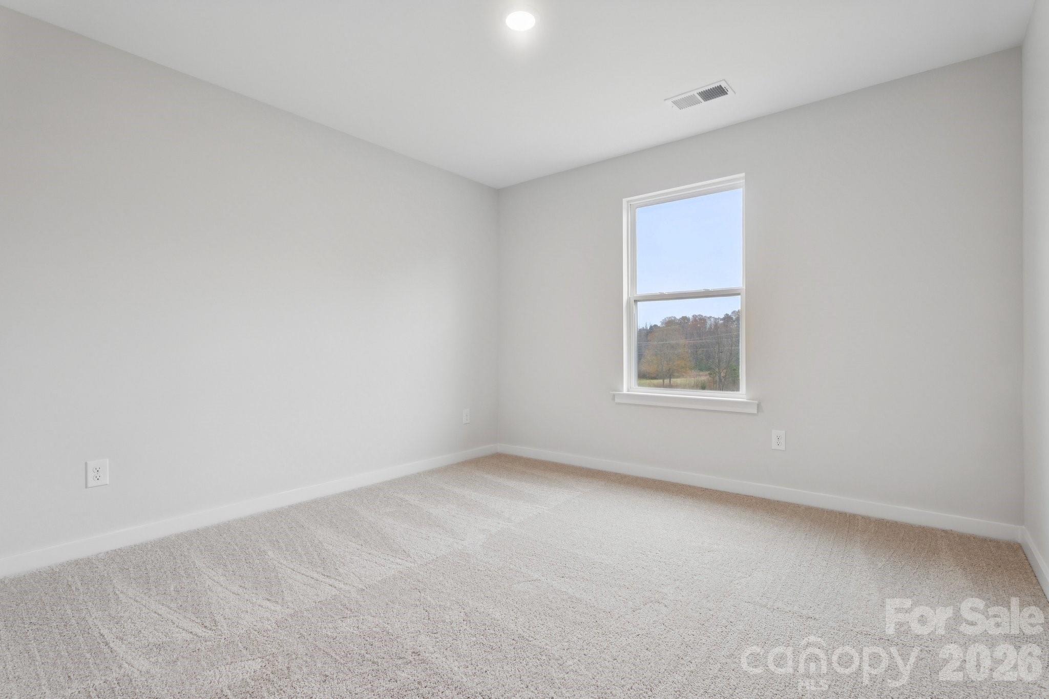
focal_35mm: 16
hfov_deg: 96.7
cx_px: 524
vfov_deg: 73.7
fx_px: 466
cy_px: 350
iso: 640
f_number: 8
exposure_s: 1/50
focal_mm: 16
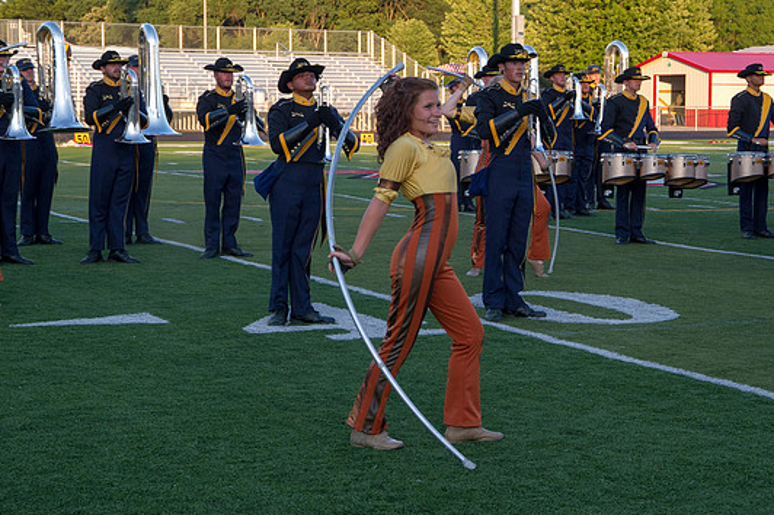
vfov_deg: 16.6
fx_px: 1762
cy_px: 195
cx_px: 454
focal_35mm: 82
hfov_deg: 24.7
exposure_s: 1/250
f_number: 8
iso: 640
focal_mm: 58
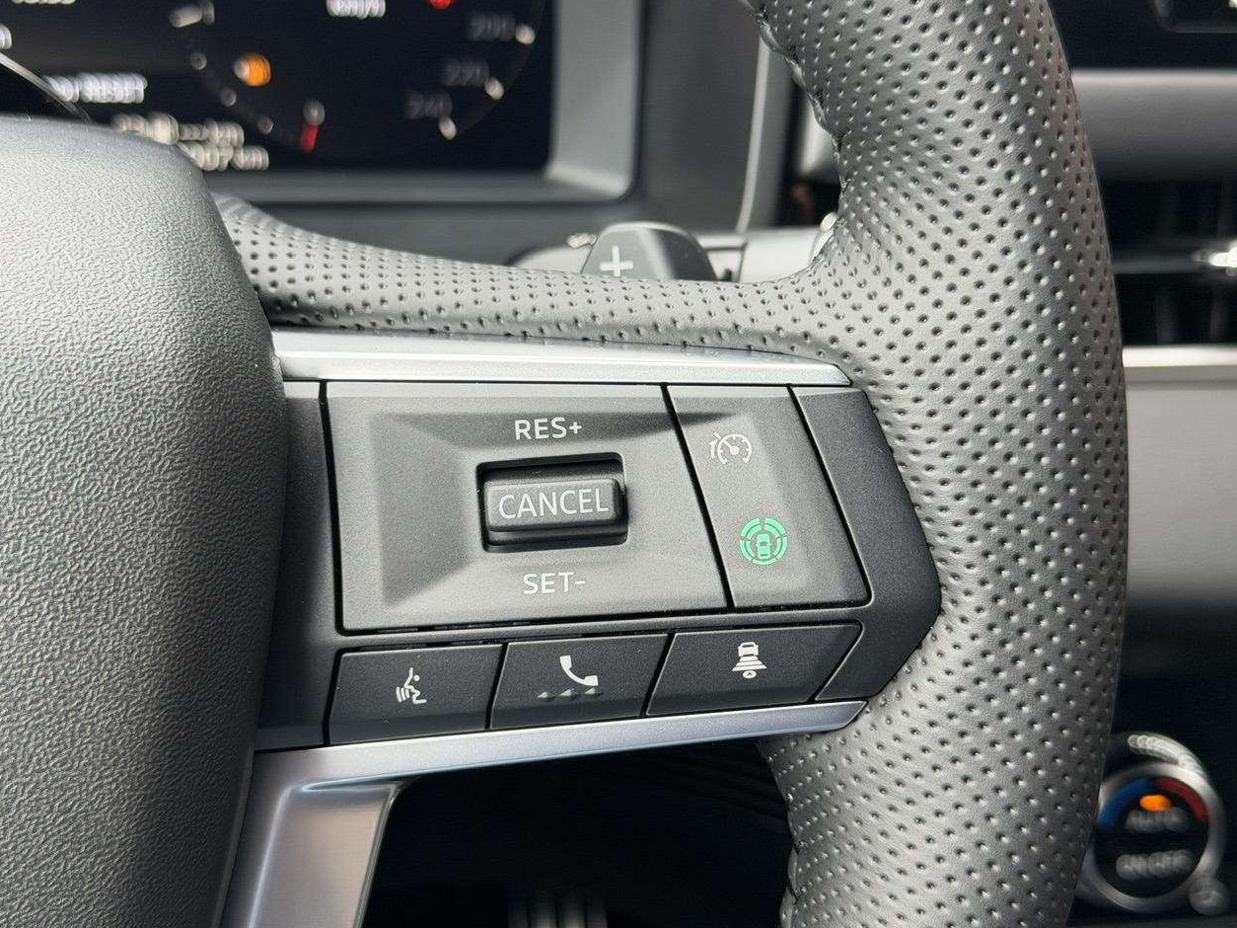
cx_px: 618
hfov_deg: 38.9
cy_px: 455
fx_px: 1751
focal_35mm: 49
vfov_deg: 29.7
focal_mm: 6.76
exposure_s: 1/163
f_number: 1.78
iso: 80
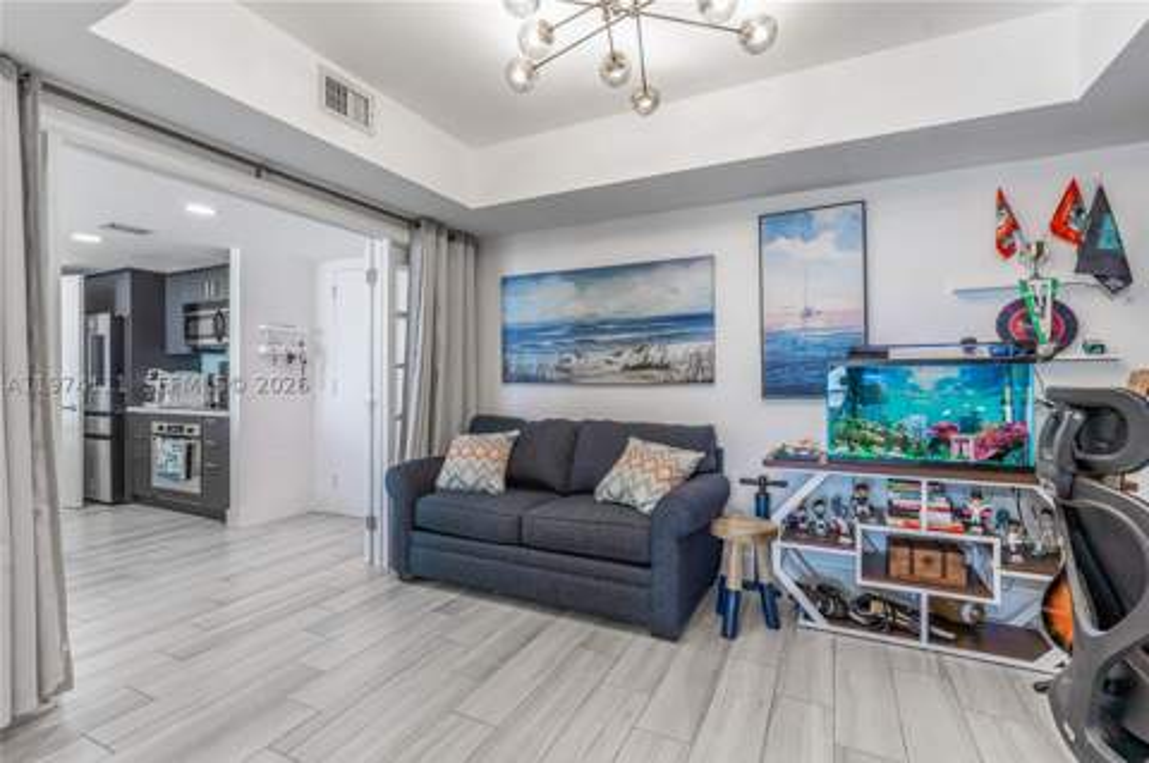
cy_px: 382
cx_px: 574
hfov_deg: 93.3
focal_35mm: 17
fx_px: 542
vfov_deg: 70.3
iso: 100
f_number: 9
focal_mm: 17
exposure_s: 1/4
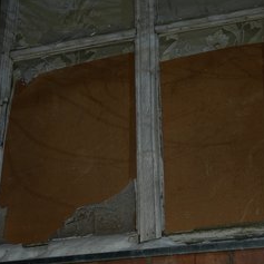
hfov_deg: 26.1
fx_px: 569
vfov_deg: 26.1
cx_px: 128
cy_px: 146
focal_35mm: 66
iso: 640
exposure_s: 1/40
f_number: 2.8
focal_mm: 46
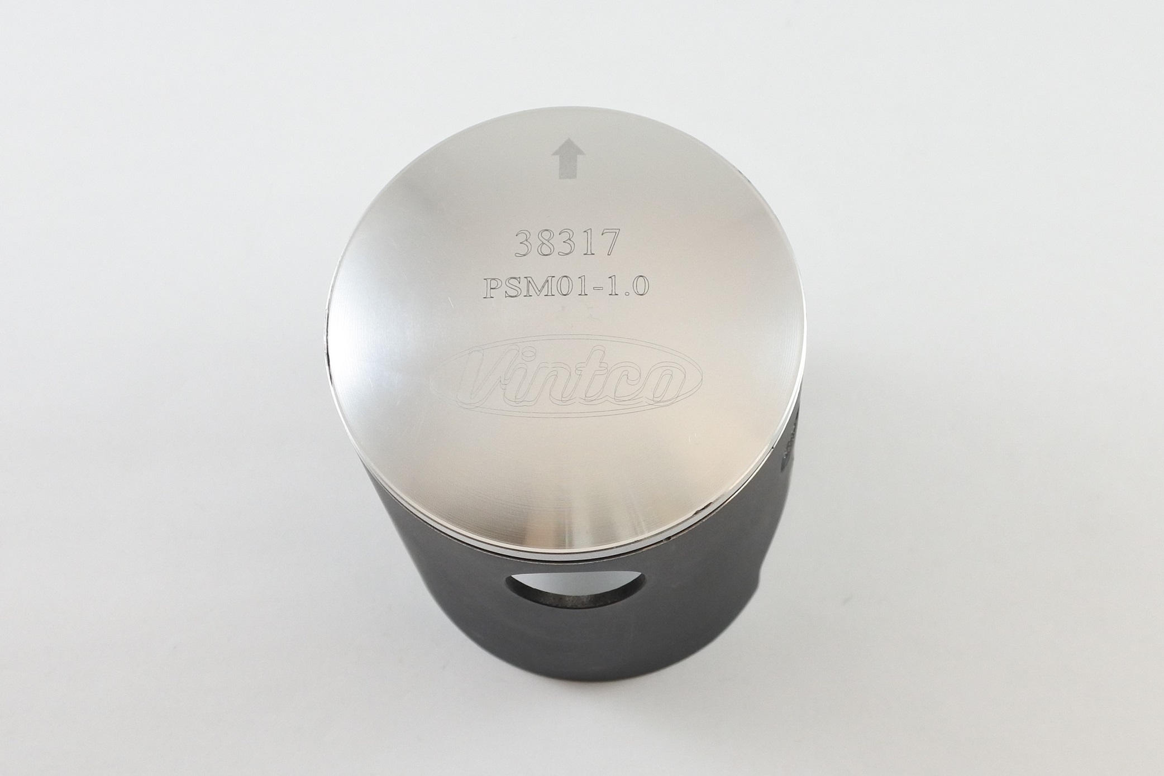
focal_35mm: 33
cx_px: 582
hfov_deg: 57.2
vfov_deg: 40.0
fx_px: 1067
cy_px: 388
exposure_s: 1/125
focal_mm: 12.3
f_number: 3.8
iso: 400
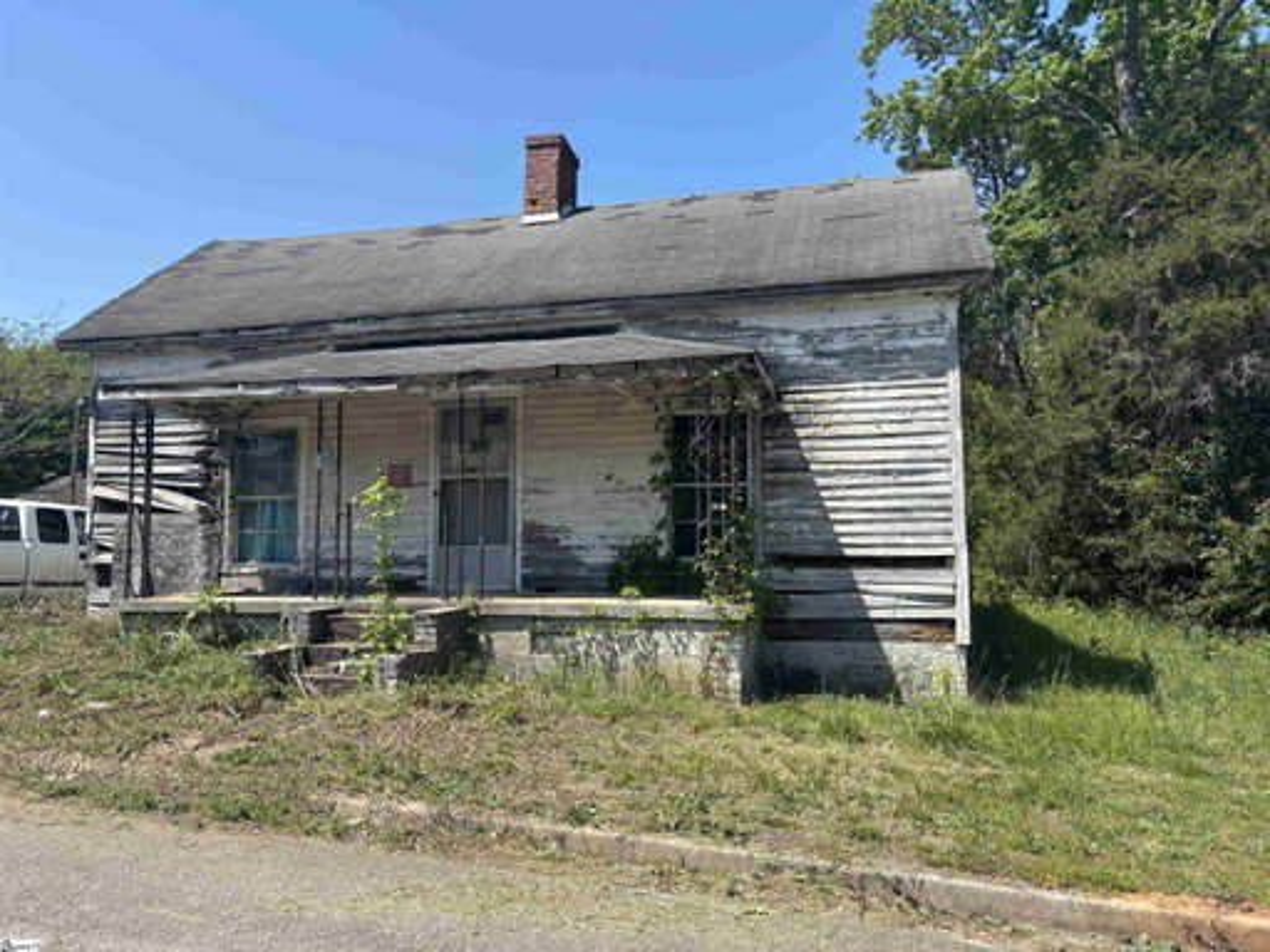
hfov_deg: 67.3
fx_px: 954
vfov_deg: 53.1
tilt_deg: +5.2
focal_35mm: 26
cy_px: 476
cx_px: 635
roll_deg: +0.1
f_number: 1.6
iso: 50
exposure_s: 1/2193
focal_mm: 5.96
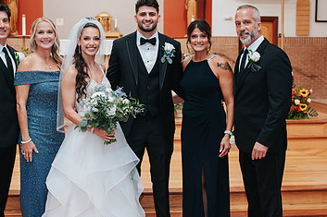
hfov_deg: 33.3
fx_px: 545
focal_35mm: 60
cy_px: 121
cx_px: 136
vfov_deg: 22.6
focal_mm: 35
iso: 1000
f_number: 2.8
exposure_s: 1/125
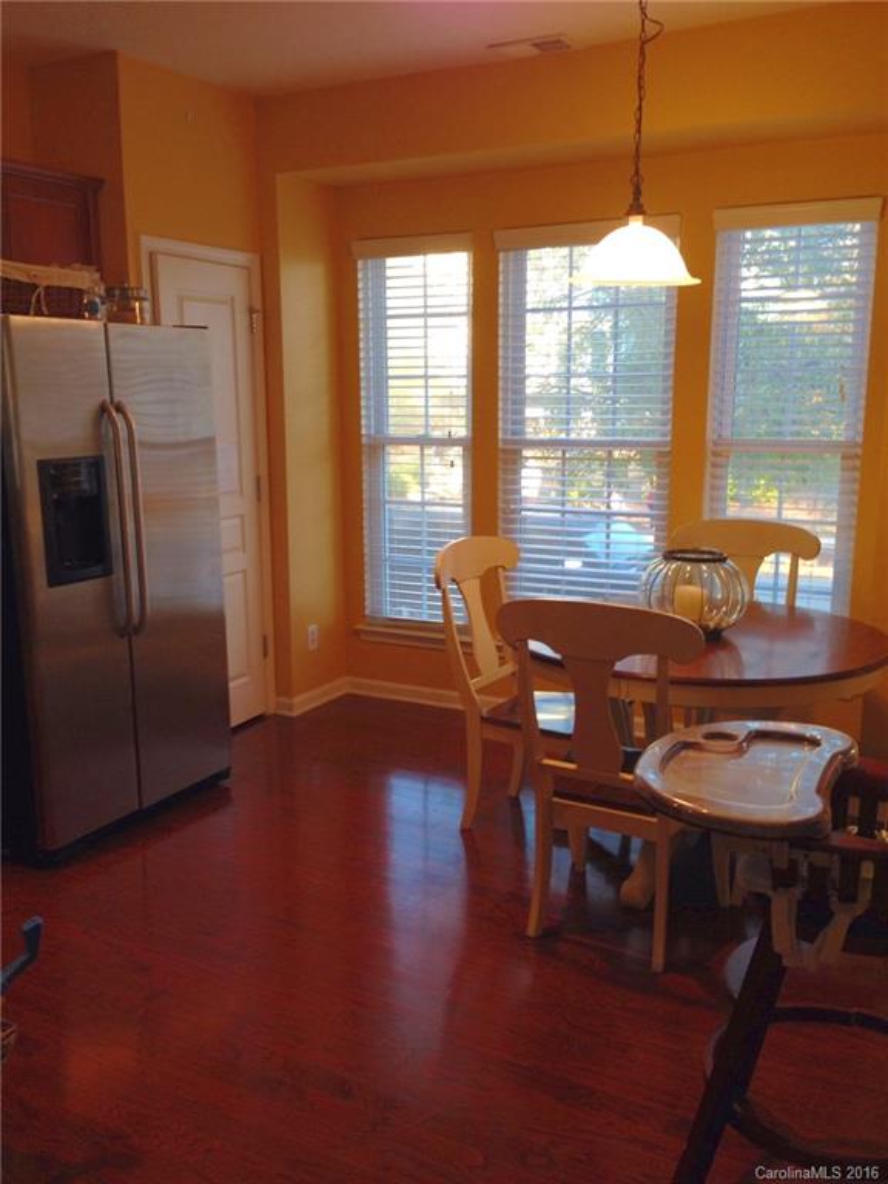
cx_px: 444
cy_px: 592
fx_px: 1129
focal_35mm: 33
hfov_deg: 42.9
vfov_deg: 55.4
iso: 50
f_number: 2.4
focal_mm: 4.12
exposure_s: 1/20
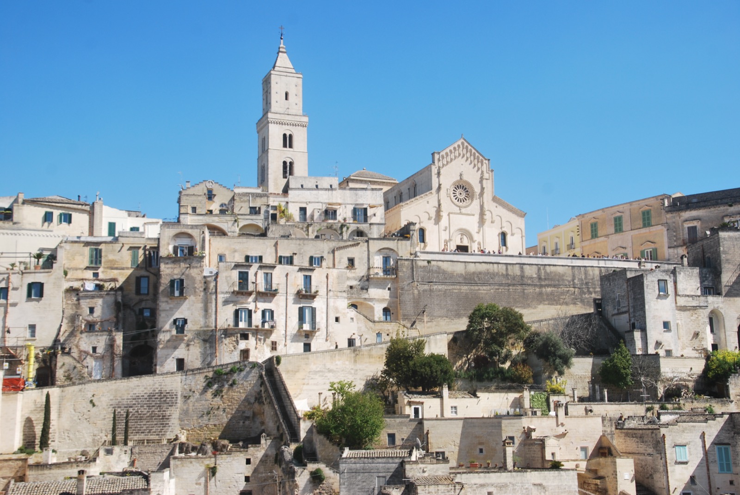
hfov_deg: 41.1
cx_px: 370
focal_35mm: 48
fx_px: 988
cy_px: 248
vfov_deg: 28.2
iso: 100
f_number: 8
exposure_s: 1/250
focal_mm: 32
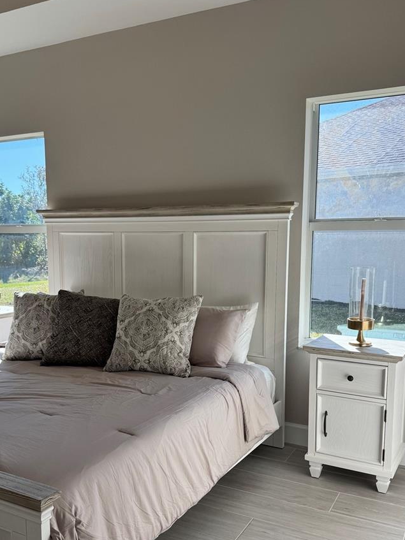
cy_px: 307
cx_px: 184
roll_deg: +1.5
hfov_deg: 41.7
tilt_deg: -7.9
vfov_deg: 53.8
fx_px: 531
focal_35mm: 34
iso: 80
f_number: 1.78
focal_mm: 6.76
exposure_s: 1/723
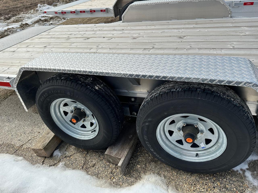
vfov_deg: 56.8
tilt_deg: -33.6
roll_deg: +7.8
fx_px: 179
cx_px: 129
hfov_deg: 71.6
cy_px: 96
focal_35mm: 24
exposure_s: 1/5848
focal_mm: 6.86
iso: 80
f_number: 1.78
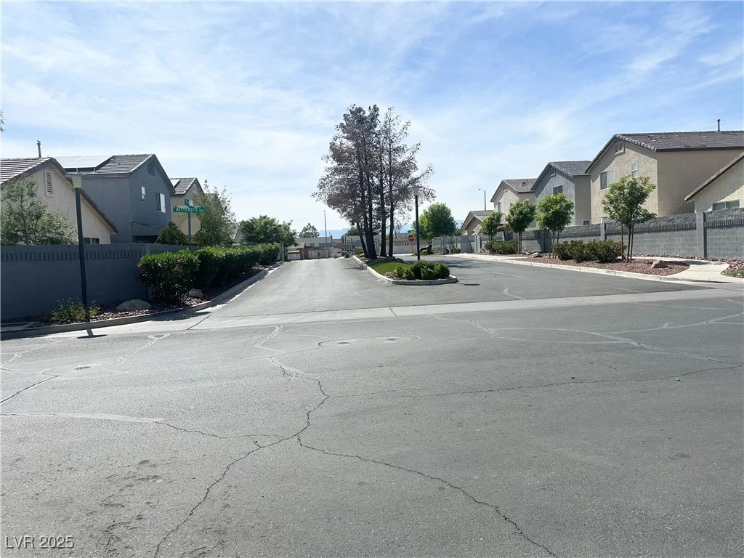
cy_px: 279
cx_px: 372
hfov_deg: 71.6
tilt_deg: +0.1
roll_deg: +4.0
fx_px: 516
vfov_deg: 56.8
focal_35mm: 24
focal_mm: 6.86
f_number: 1.78
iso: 80
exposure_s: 1/8929
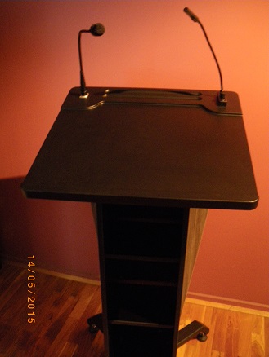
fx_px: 373
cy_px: 178
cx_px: 134
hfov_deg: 39.7
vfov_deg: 51.3
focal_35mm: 36
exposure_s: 1/4
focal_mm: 6.3
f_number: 3.5
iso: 800
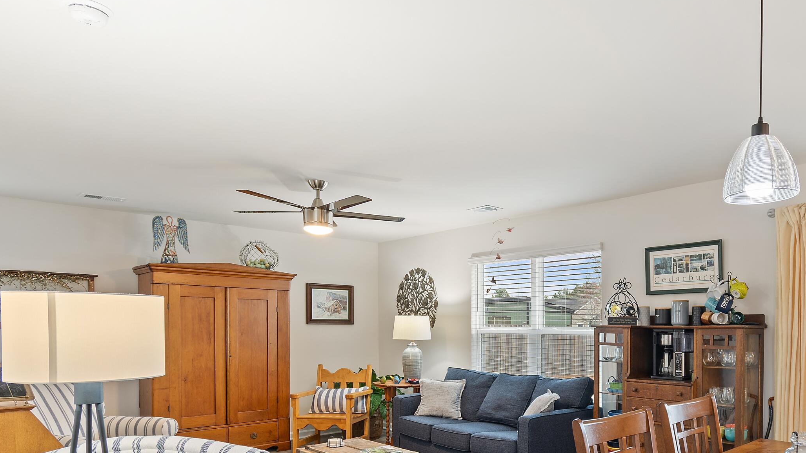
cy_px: 343
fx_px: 556
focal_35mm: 26
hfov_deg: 69.3
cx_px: 553
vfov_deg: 42.9
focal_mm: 11.5
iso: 100
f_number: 4.8
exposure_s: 1/2
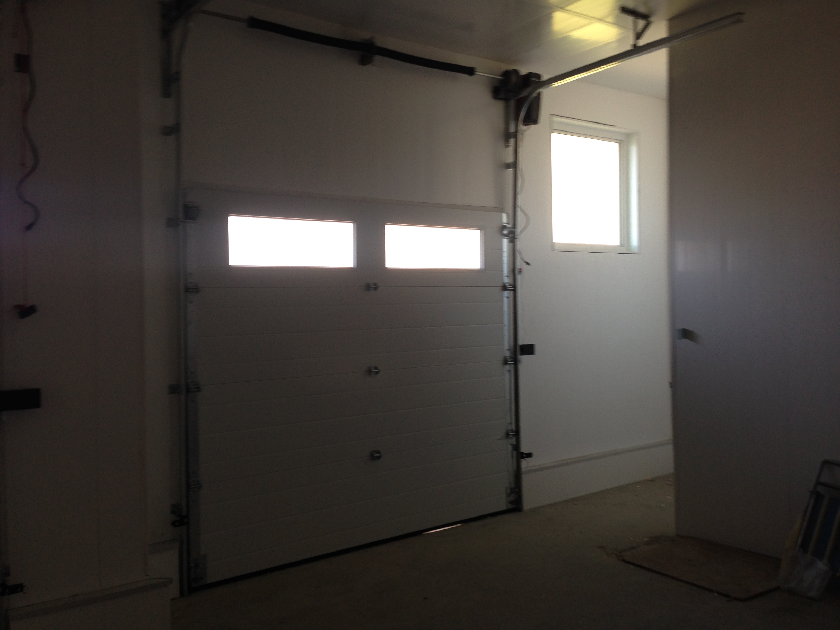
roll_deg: +1.2
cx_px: 420
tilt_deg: -1.4
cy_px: 315
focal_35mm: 33
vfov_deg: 42.9
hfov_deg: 55.4
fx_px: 801
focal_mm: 4.12
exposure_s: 1/40
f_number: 2.4
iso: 50
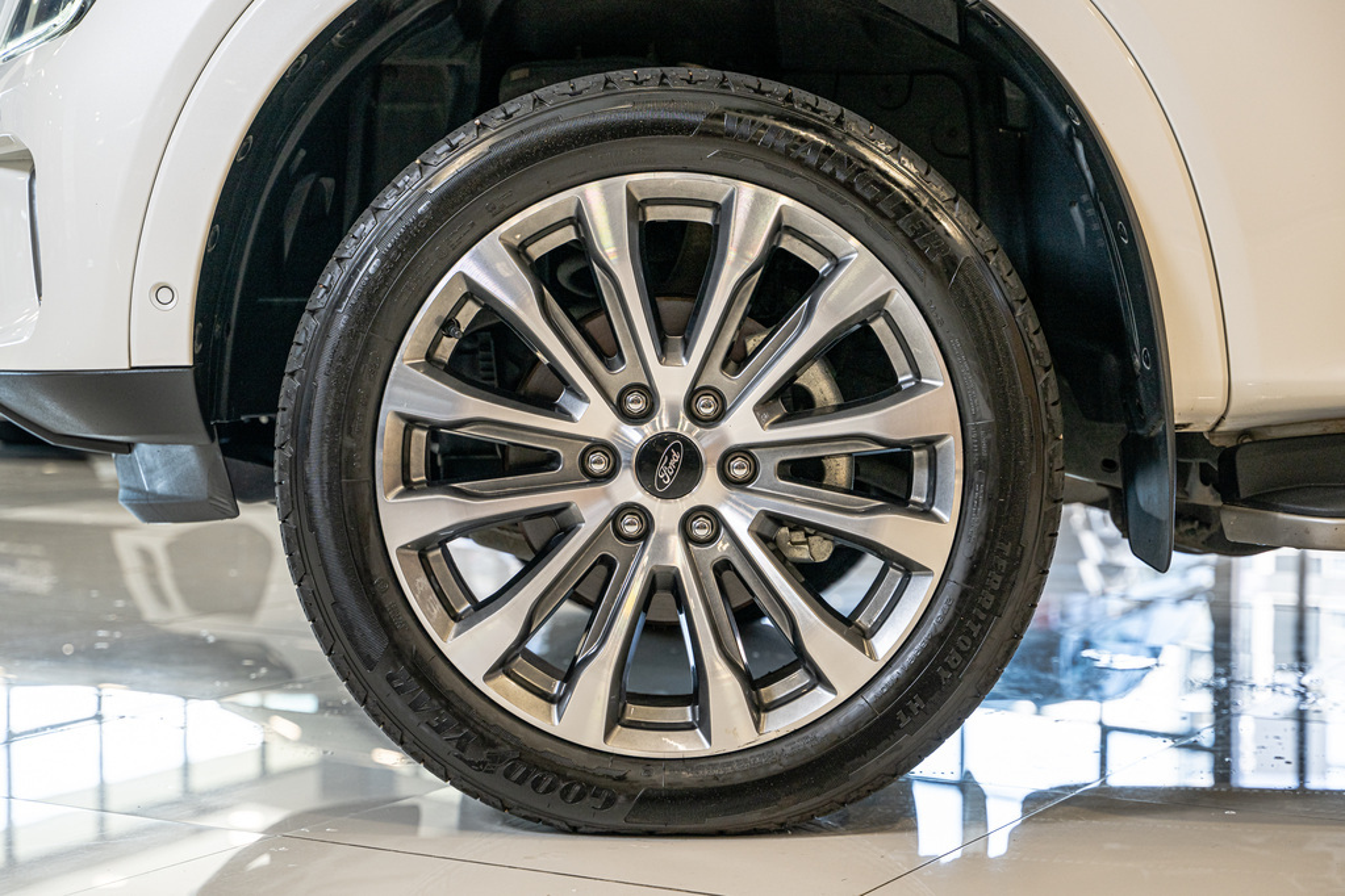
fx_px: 2316
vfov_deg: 21.9
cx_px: 672
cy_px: 448
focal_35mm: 62
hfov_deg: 32.4
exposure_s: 1/125
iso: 400
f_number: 4
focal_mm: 62
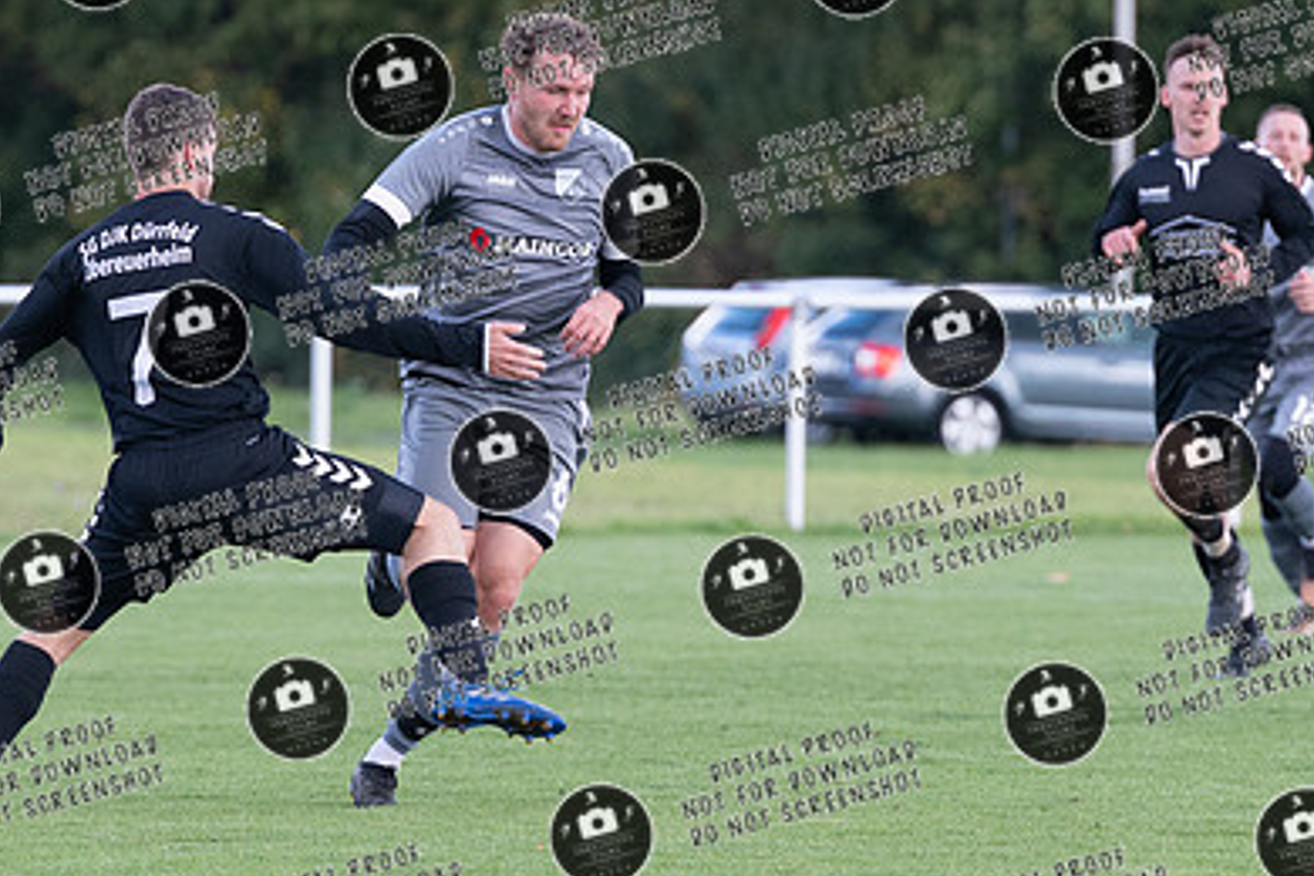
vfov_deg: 2.7
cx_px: 574
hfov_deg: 4.1
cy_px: 370
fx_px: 18395
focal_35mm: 504
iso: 1250
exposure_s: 1/1600
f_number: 4
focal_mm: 200
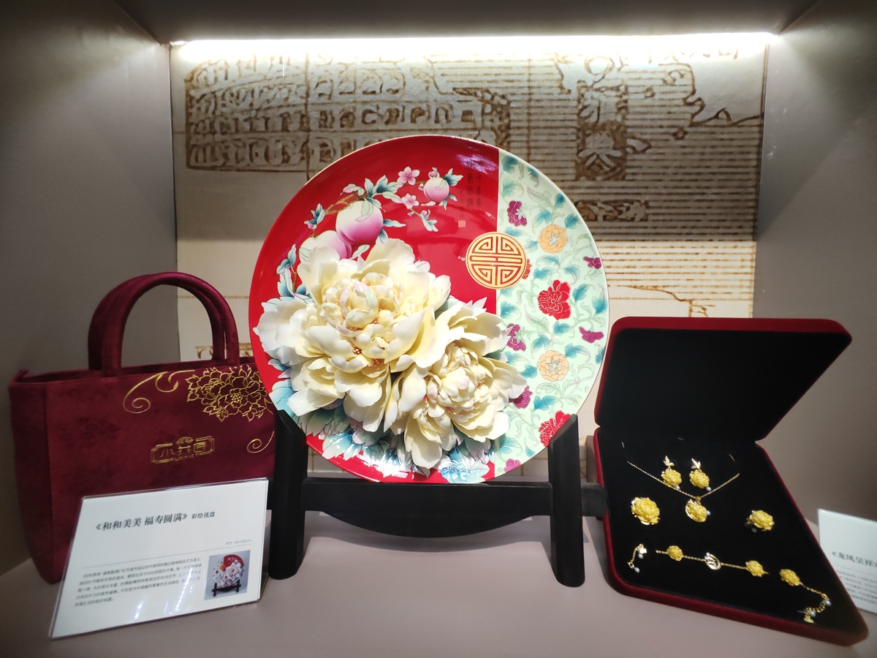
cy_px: 329
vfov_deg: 89.9
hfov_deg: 106.2
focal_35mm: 13
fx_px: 329
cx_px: 438
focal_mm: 2.16
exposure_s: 1/50
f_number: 2.2
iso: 160
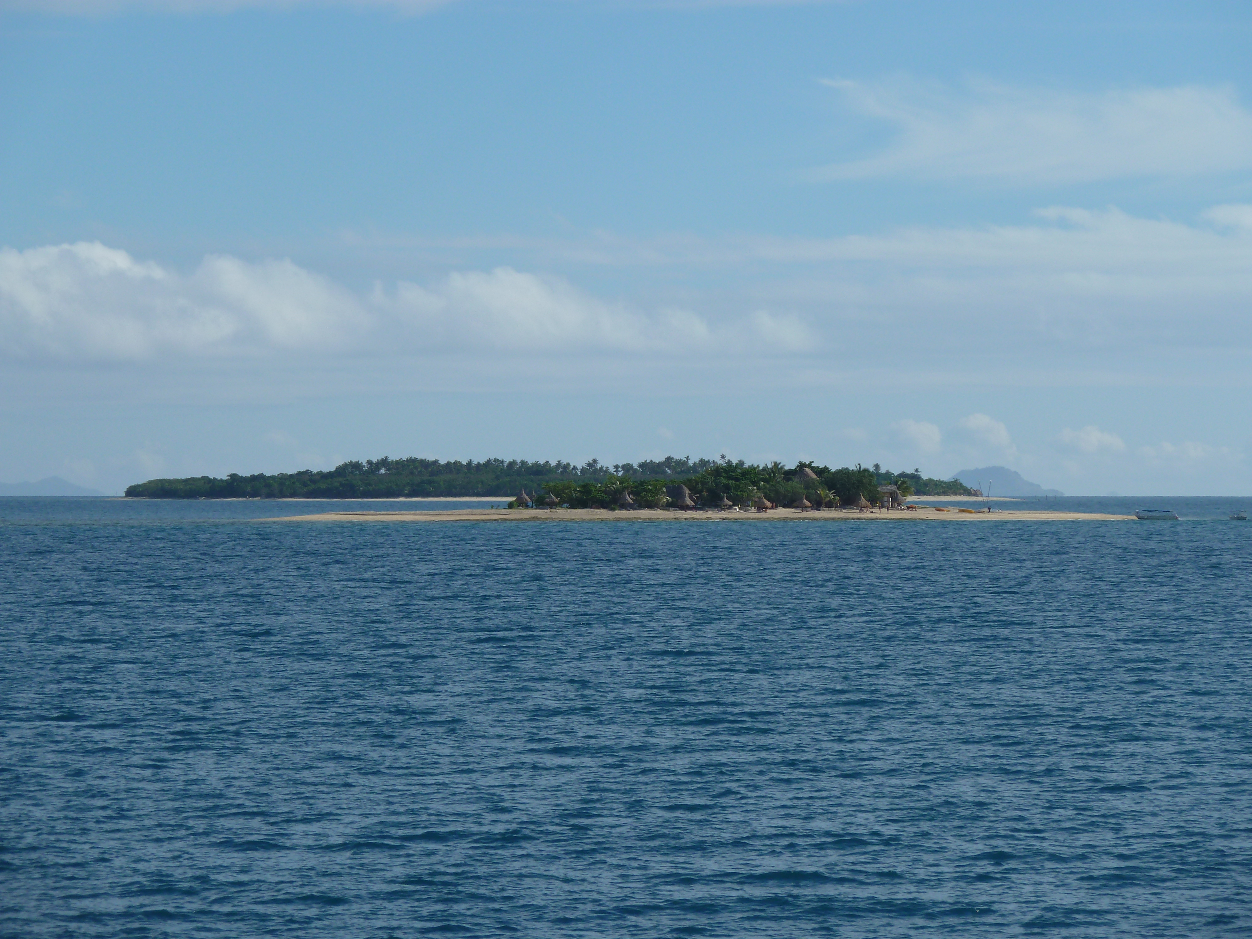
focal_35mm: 169
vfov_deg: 8.8
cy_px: 470
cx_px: 626
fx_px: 6112
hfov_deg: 11.7
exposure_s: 1/640
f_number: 5.6
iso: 80
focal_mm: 27.8
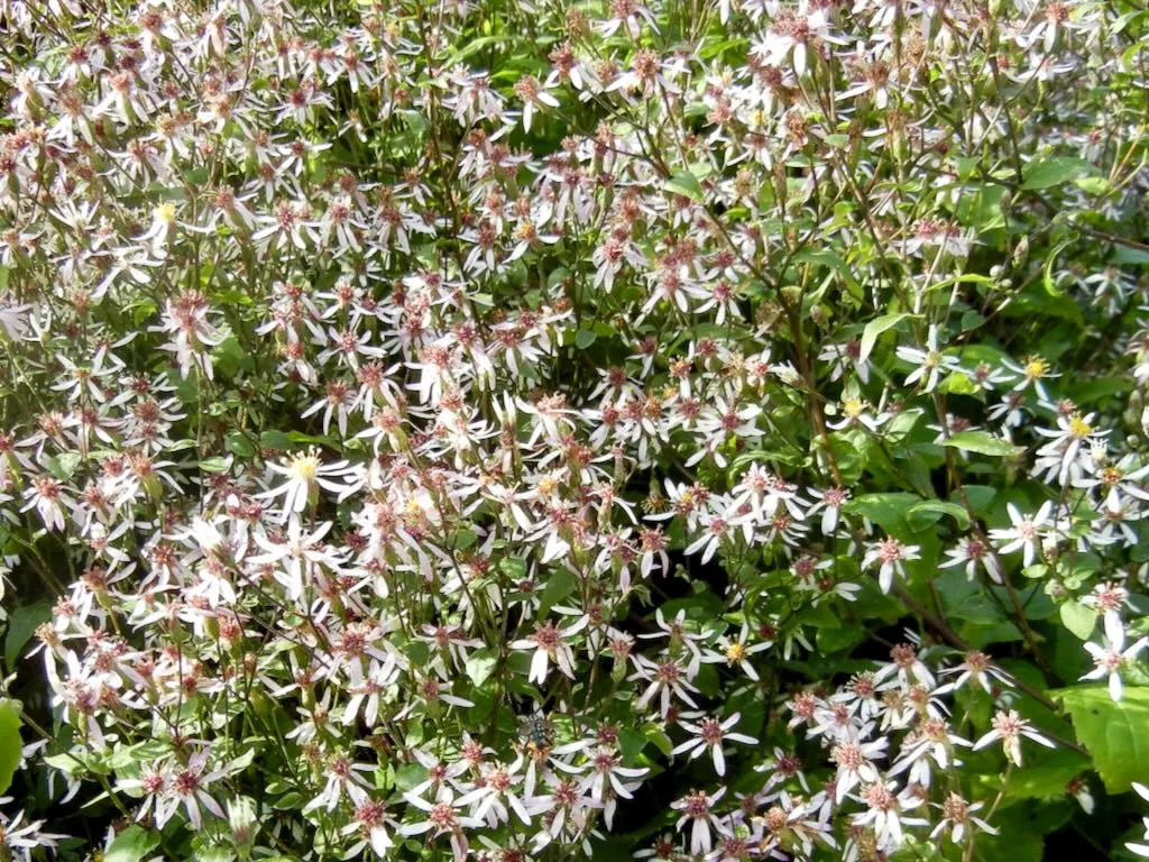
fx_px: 996
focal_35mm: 30
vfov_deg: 46.8
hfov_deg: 60.0
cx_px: 574
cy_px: 431
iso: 160
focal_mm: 5.4
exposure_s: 1/216
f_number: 3.5
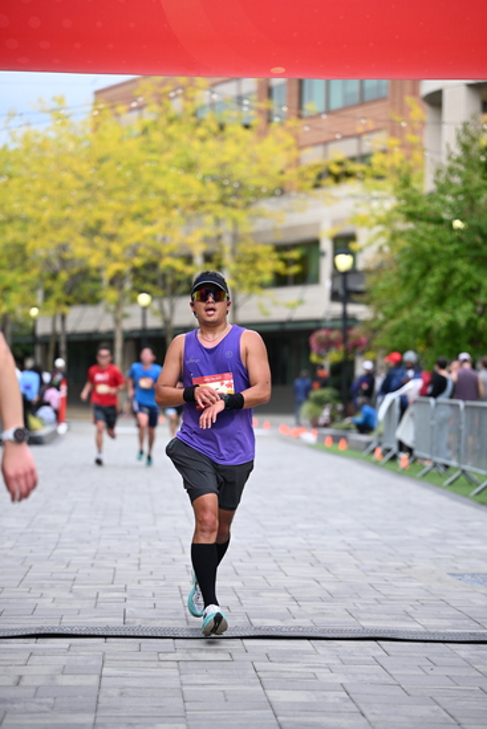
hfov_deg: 13.3
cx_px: 244
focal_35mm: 103
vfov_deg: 19.8
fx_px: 2089
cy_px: 364
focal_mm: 103
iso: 640
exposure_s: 1/2000
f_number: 2.8
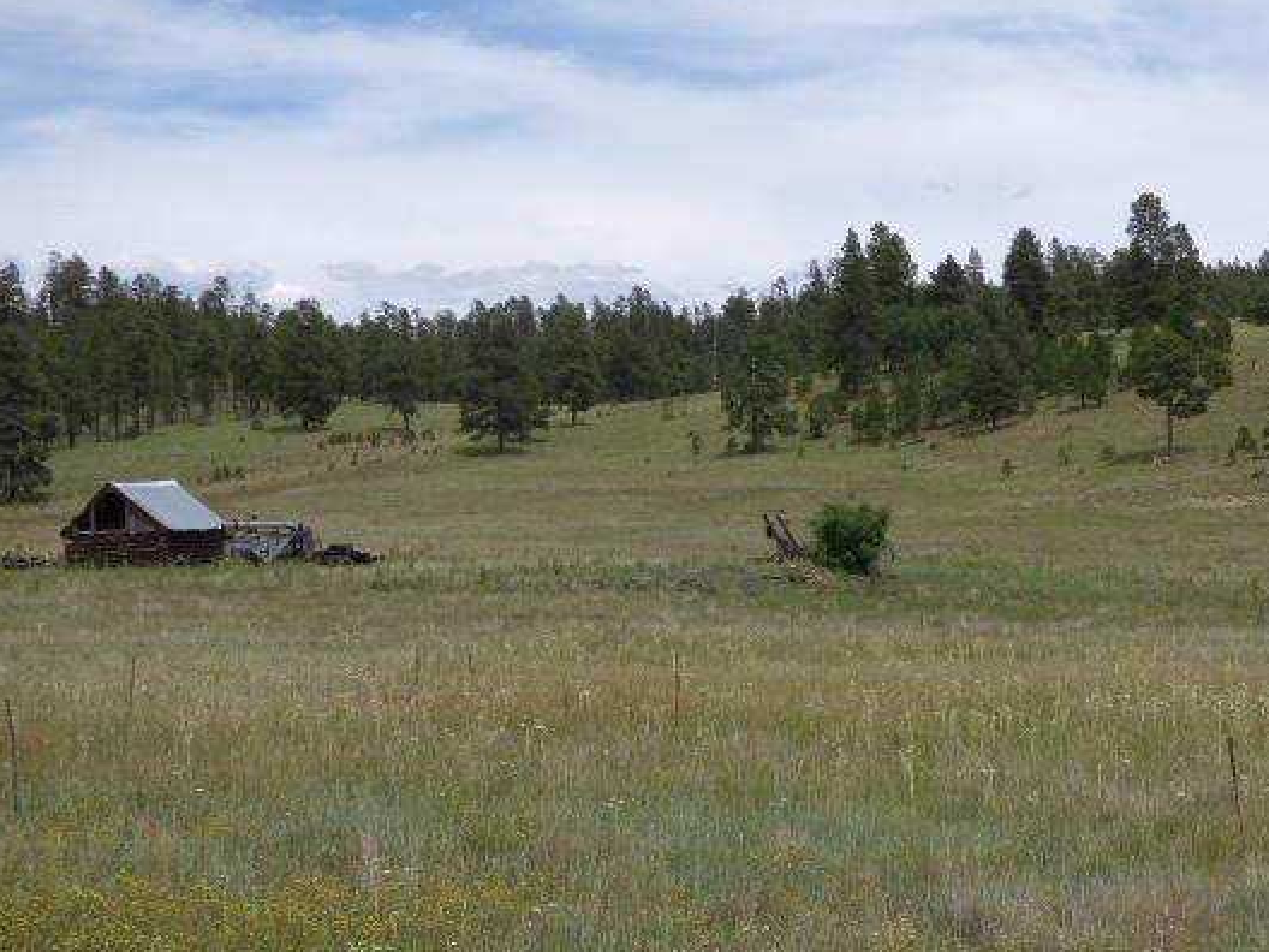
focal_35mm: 74
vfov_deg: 19.9
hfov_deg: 26.3
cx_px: 709
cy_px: 567
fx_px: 2713
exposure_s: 1/800
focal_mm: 10.34
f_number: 4.1
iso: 100
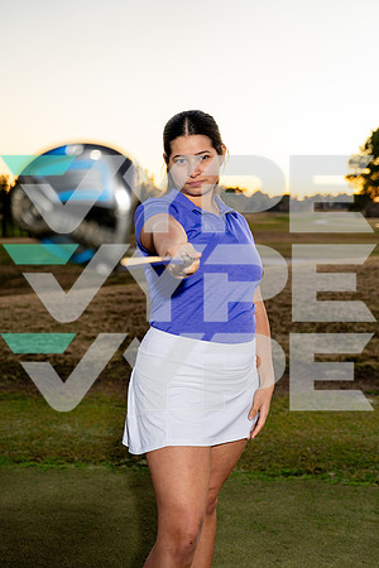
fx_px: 884
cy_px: 284
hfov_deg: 24.2
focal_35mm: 56
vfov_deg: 35.6
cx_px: 190
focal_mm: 56
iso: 640
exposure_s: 1/250
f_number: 4
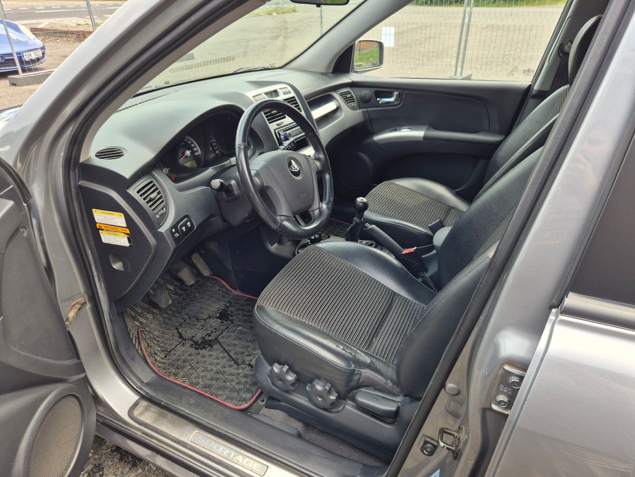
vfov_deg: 58.9
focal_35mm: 23
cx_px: 318
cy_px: 238
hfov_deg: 73.9
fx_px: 422
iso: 25
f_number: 1.8
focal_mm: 5.4
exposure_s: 1/180
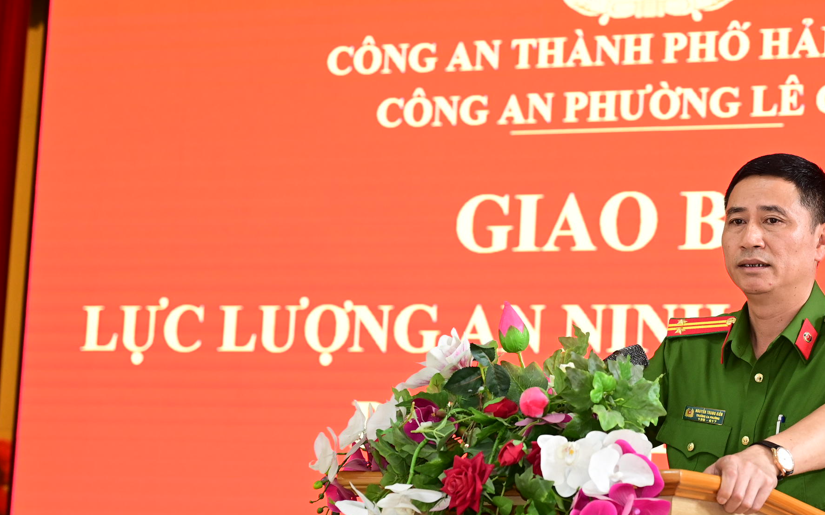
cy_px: 249
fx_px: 2383
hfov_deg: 19.5
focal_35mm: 106
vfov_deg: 12.3
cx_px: 625
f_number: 4
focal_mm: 61
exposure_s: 1/100
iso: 1600
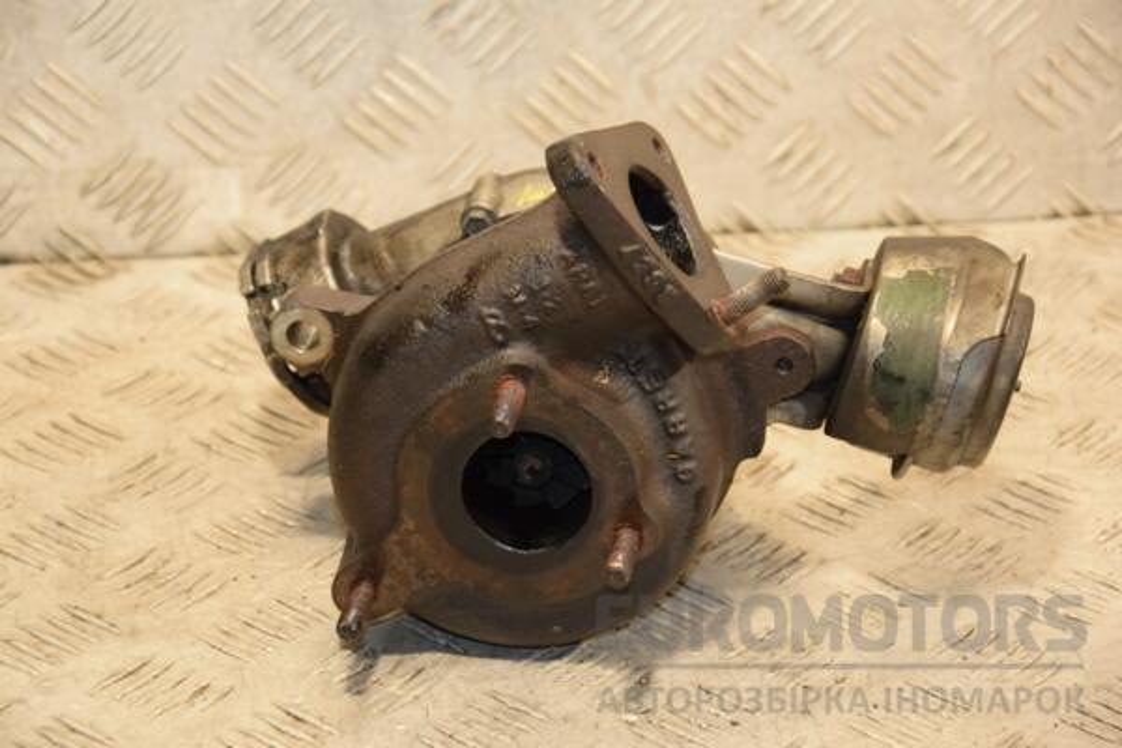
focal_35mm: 128
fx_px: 3973
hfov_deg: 16.1
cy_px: 374
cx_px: 561
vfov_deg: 10.8
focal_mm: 85
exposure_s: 1/80
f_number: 5.6
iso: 800
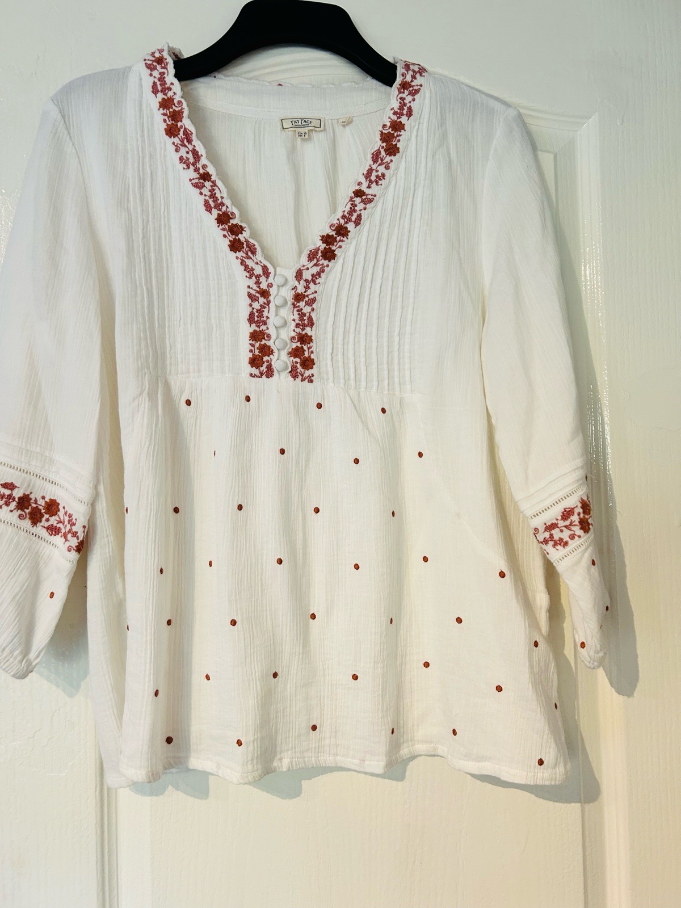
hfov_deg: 53.1
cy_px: 454
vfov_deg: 67.3
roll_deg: +2.7
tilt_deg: +1.6
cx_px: 340
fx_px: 682
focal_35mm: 26
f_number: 1.5
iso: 125
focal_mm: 5.7
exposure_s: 1/71
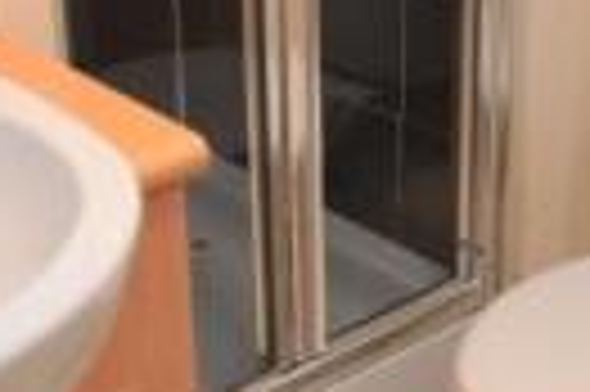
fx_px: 1228
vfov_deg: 18.1
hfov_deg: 26.7
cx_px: 441
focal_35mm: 75
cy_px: 212
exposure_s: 1/60
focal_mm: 10
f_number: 4
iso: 400
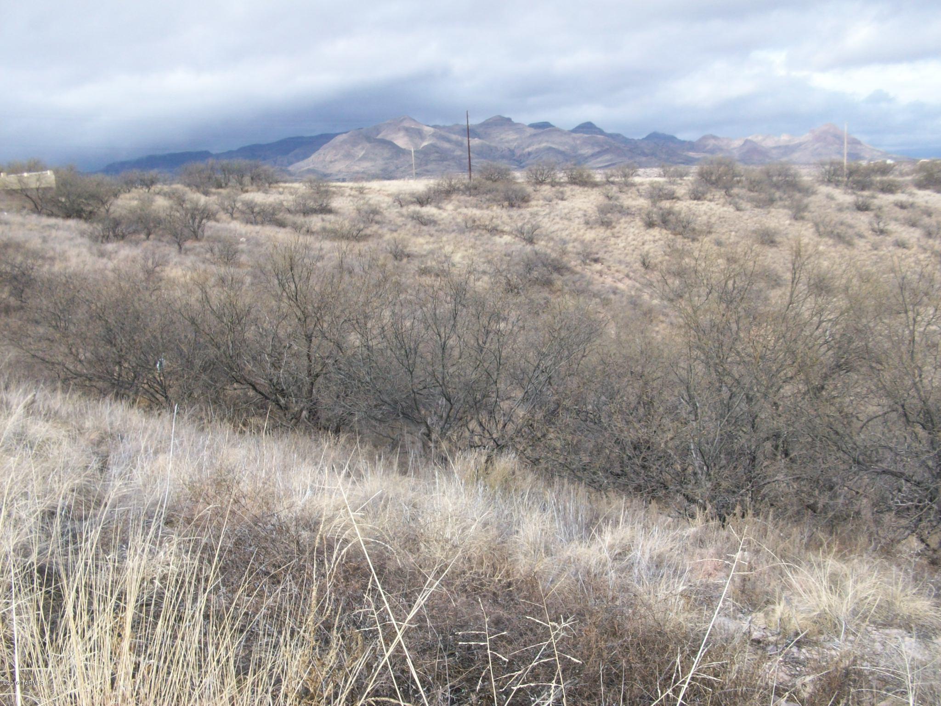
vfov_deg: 41.8
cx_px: 470
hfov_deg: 54.0
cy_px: 353
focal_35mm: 34
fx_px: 924
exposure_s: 1/296
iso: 64
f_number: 5.5
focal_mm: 5.7
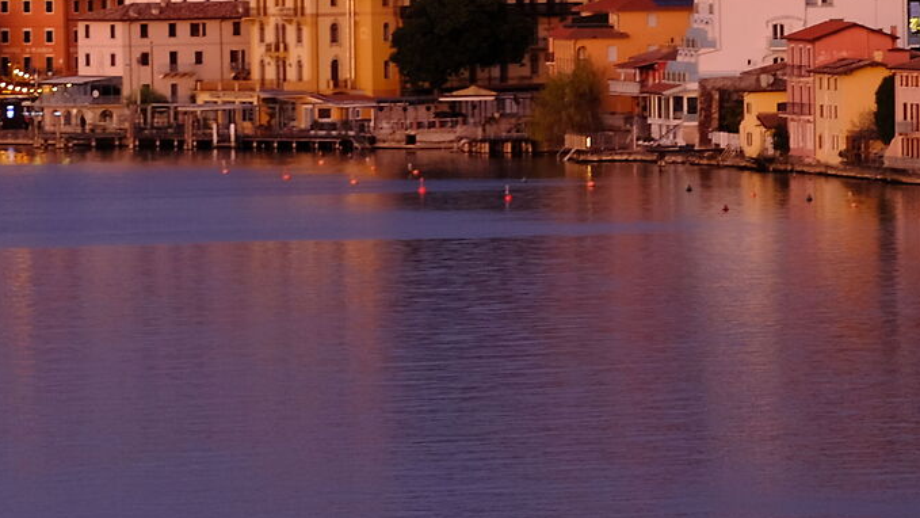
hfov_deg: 4.5
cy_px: -117
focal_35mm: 481
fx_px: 11734
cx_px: 447
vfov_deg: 2.5
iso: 250
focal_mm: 86.4
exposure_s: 1/2.5
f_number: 5.6
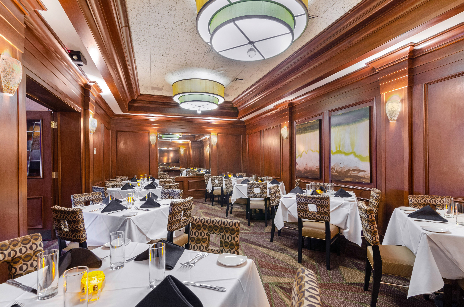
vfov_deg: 71.8
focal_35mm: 16
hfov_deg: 95.1
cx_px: 232
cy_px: 154
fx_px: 212
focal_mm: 11
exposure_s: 1/1.25
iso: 400
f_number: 9
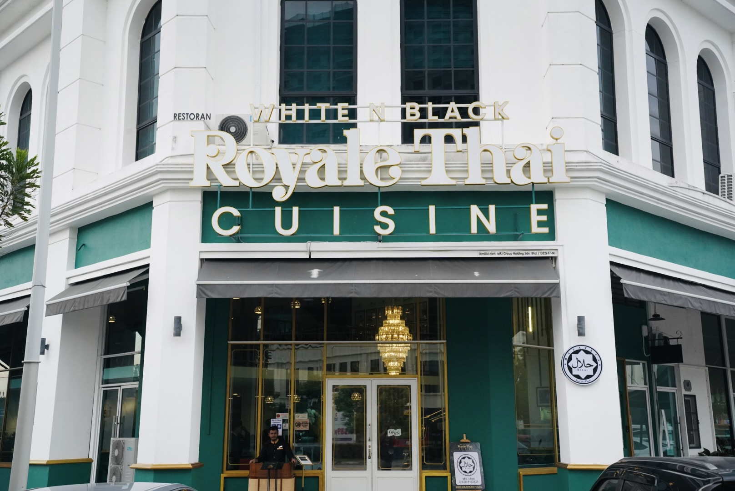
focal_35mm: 40
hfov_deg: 48.4
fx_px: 817
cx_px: 368
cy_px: 246
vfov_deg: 33.5
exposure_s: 1/8000
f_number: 3.5
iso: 5000
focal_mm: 40
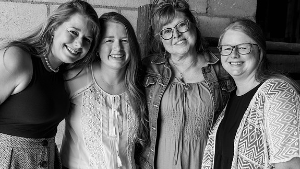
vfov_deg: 32.0
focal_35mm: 37
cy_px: 84
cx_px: 149
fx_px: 294
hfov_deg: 54.0
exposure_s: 1/320
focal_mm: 35
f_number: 4.5
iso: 640
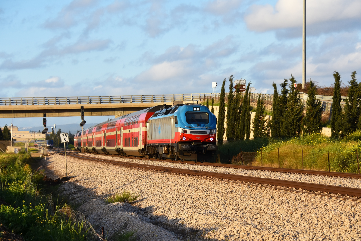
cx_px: 180
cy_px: 120
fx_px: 1203
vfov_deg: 11.4
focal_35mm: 120
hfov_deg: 17.1
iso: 400
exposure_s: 1/1250
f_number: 5.6
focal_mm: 80
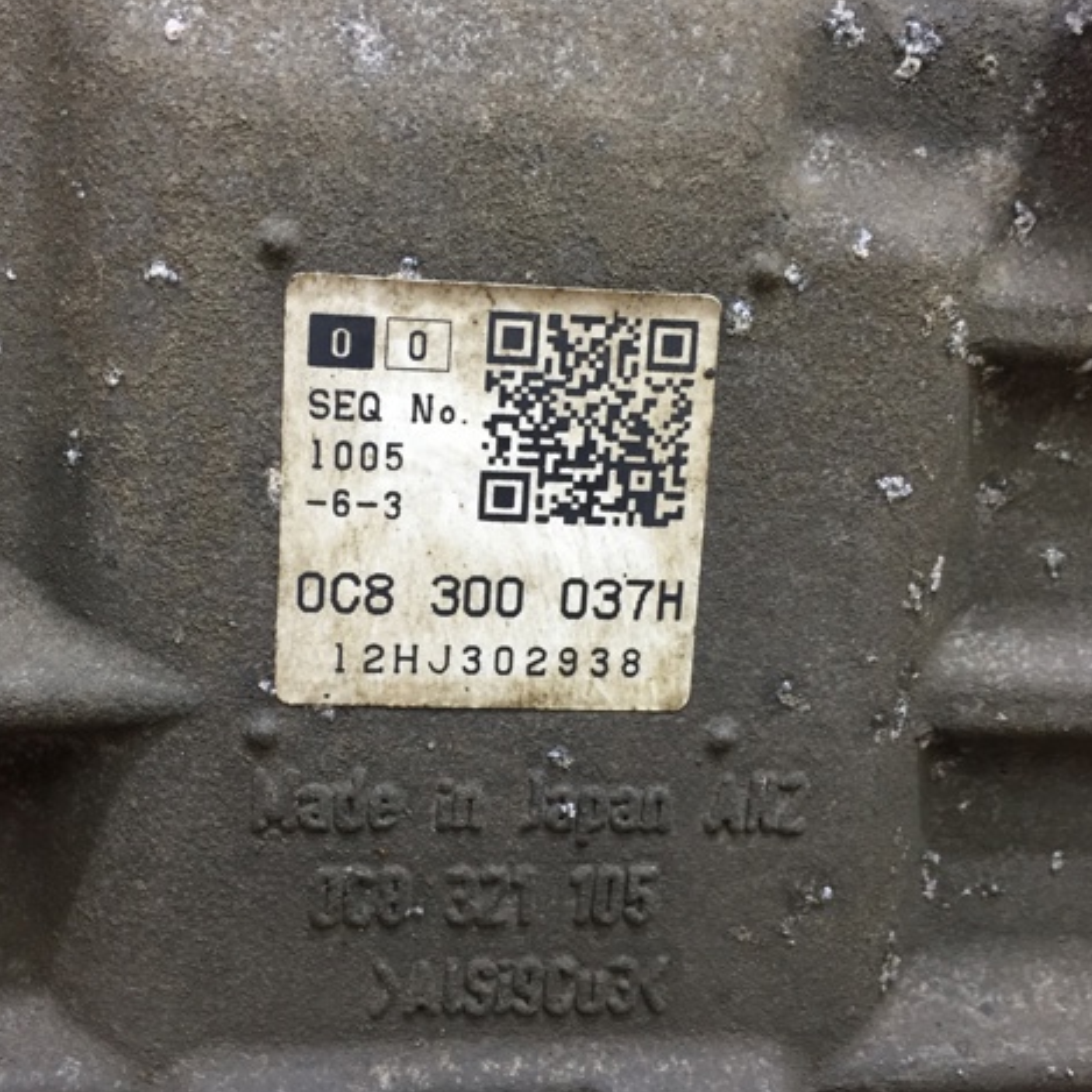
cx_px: 463
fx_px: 1249
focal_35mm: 35
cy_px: 549
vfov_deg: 47.2
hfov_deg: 47.1
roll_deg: -1.2
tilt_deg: -14.2
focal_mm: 4.15
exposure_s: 1/33
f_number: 2.2
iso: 125
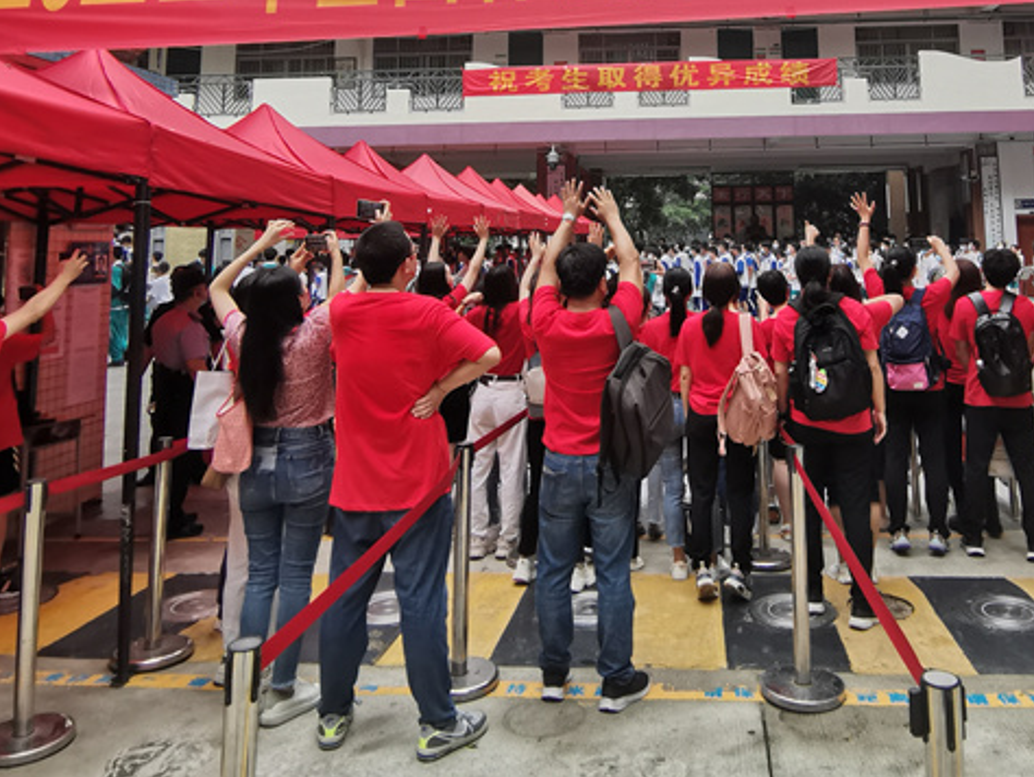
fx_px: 807
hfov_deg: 64.2
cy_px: 140
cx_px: 657
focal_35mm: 27
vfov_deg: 48.1
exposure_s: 1/265
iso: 50
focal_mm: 2.26
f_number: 2.2
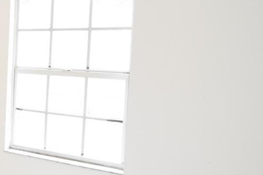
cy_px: 69
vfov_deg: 27.4
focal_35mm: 49
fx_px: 358
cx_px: -113
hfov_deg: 28.9
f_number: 3.5
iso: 2500
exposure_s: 1/60
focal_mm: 10
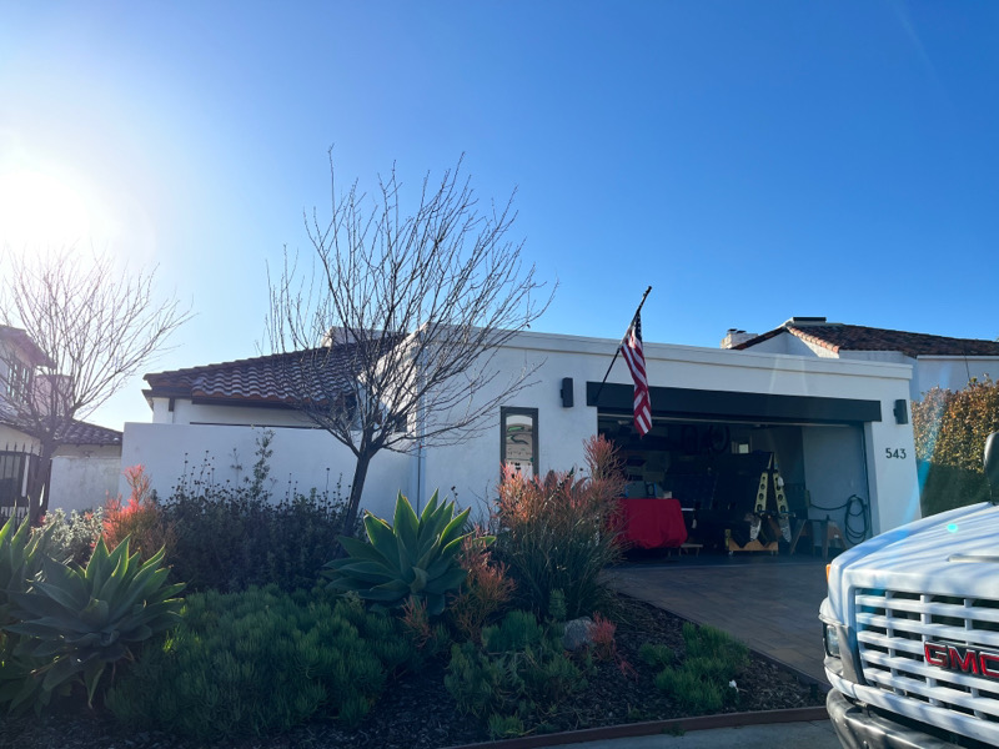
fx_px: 750
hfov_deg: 67.3
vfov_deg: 53.1
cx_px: 500
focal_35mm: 26
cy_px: 374
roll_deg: +0.0
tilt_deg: +8.6
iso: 50
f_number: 1.6
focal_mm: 5.1
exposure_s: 1/3521
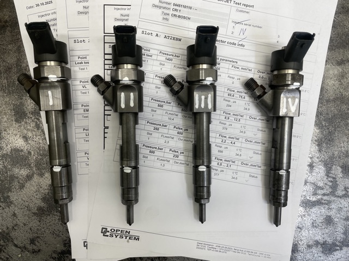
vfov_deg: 53.0
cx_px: 174
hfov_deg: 67.3
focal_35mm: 26
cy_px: 130
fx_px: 262
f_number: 1.6
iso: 40
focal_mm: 4.2
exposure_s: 1/121
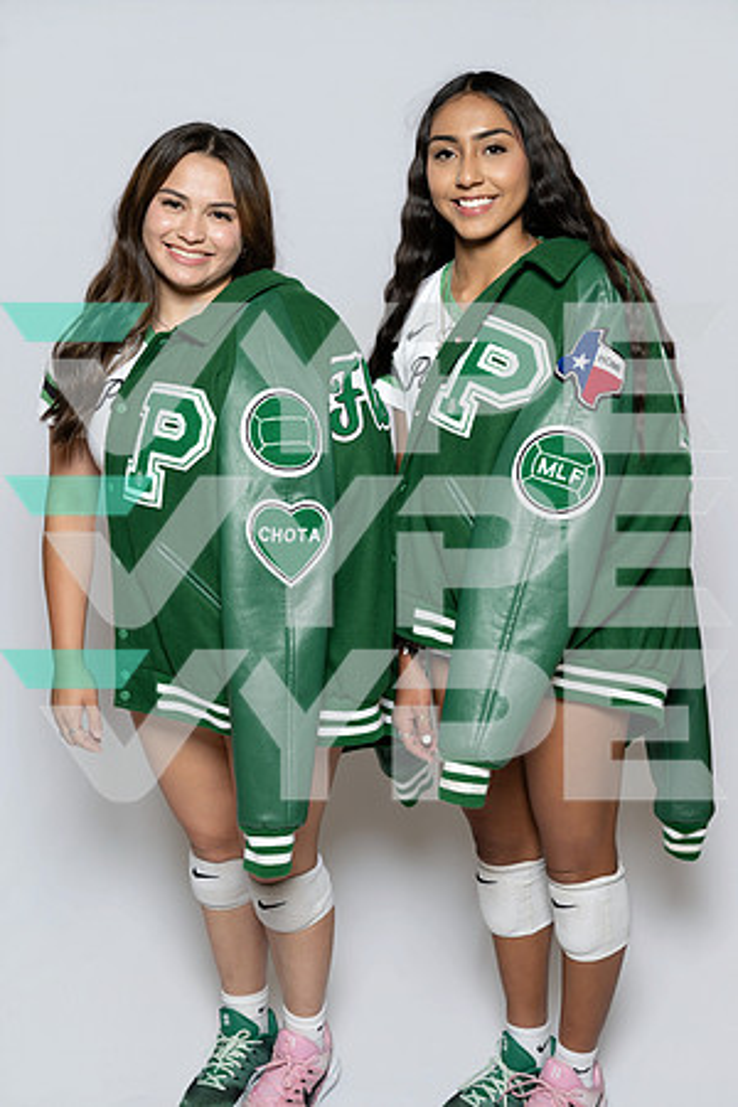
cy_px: 554
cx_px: 369
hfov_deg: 31.2
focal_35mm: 43
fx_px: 1322
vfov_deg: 45.4
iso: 100
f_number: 4
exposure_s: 1/100
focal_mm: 43
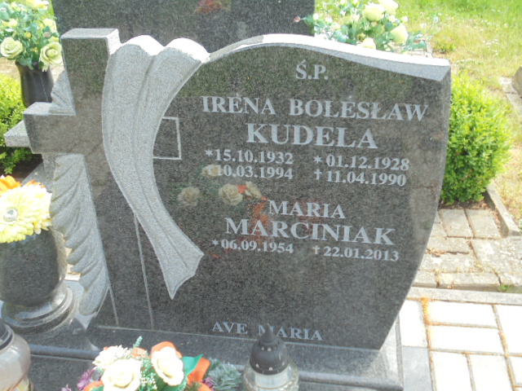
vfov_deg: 37.7
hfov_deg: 49.0
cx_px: 261
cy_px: 196
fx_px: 573
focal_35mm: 38
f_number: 4.2
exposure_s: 1/125
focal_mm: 6.9
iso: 100
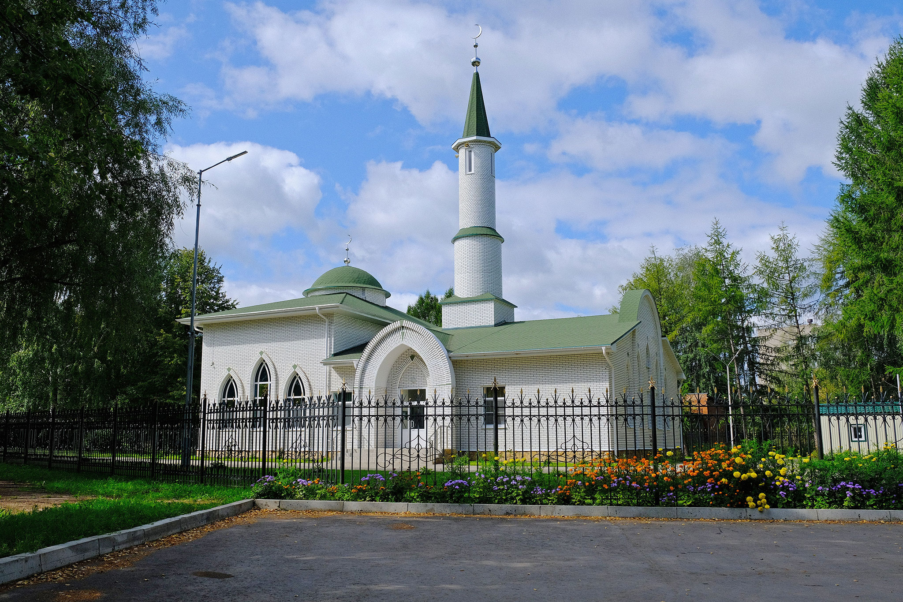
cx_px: 452
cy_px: 301
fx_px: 828
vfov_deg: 40.0
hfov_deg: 57.2
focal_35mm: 33
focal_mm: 22
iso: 400
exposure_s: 1/1600
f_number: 6.4
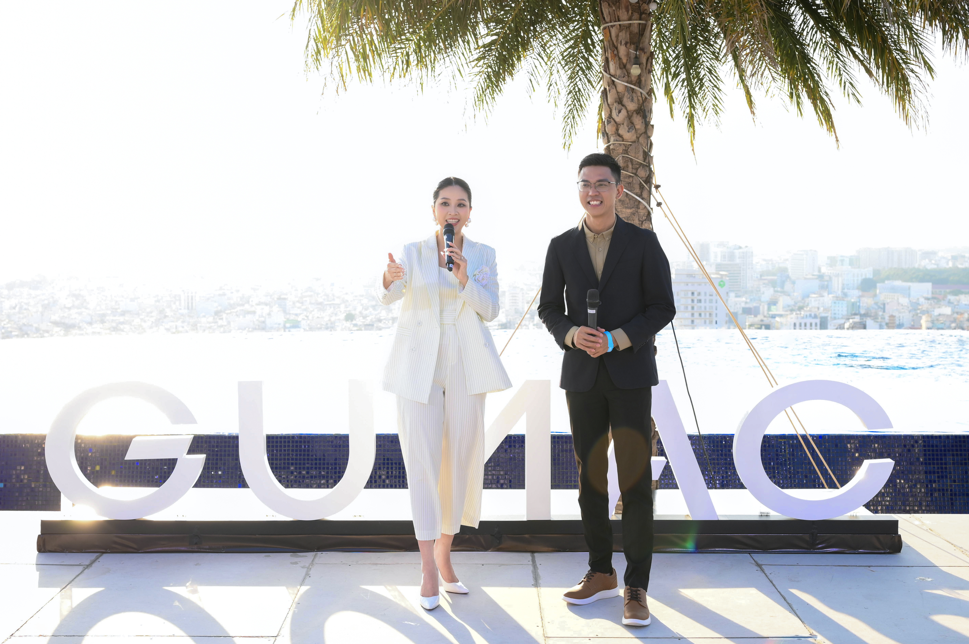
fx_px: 1184
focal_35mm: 44
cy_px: 322
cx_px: 484
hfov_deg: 44.5
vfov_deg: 30.5
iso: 400
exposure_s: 1/250
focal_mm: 44
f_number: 5.6
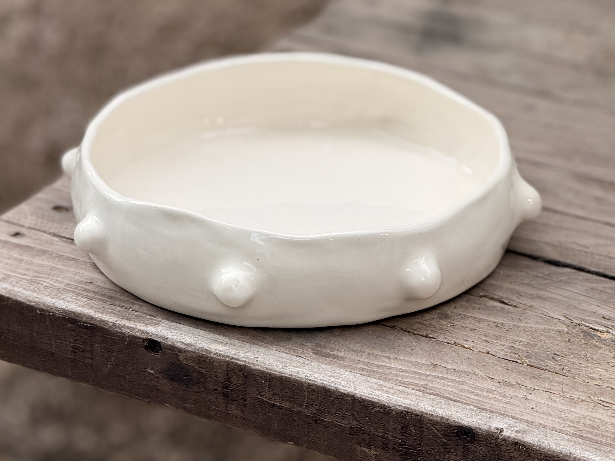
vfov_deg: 9.2
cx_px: 307
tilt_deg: -25.2
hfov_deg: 12.3
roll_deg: -2.3
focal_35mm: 161
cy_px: 135
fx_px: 2860
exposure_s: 1/99
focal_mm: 15.66
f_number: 2.8
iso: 64
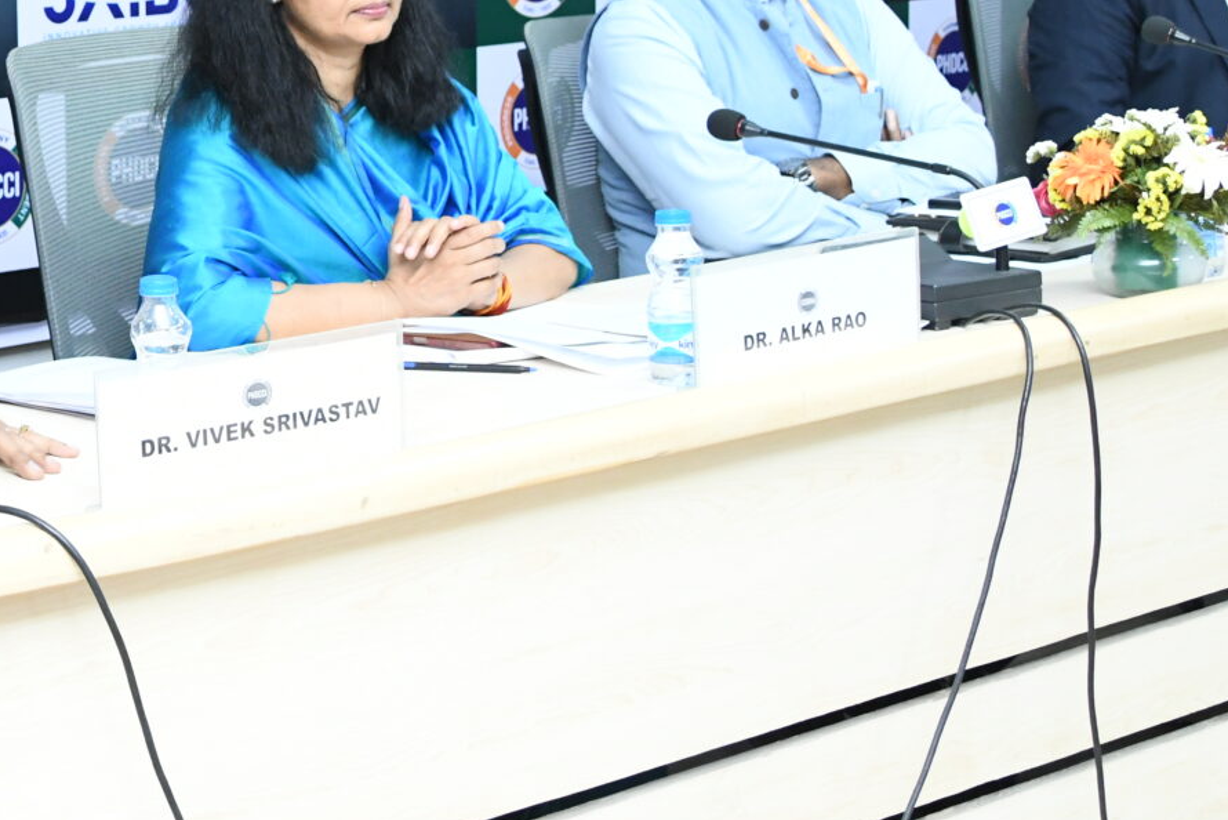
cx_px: -182
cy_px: 74
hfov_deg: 26.5
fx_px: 2354
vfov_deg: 19.4
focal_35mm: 69
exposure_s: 1/125
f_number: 4.5
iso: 2500
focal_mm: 24
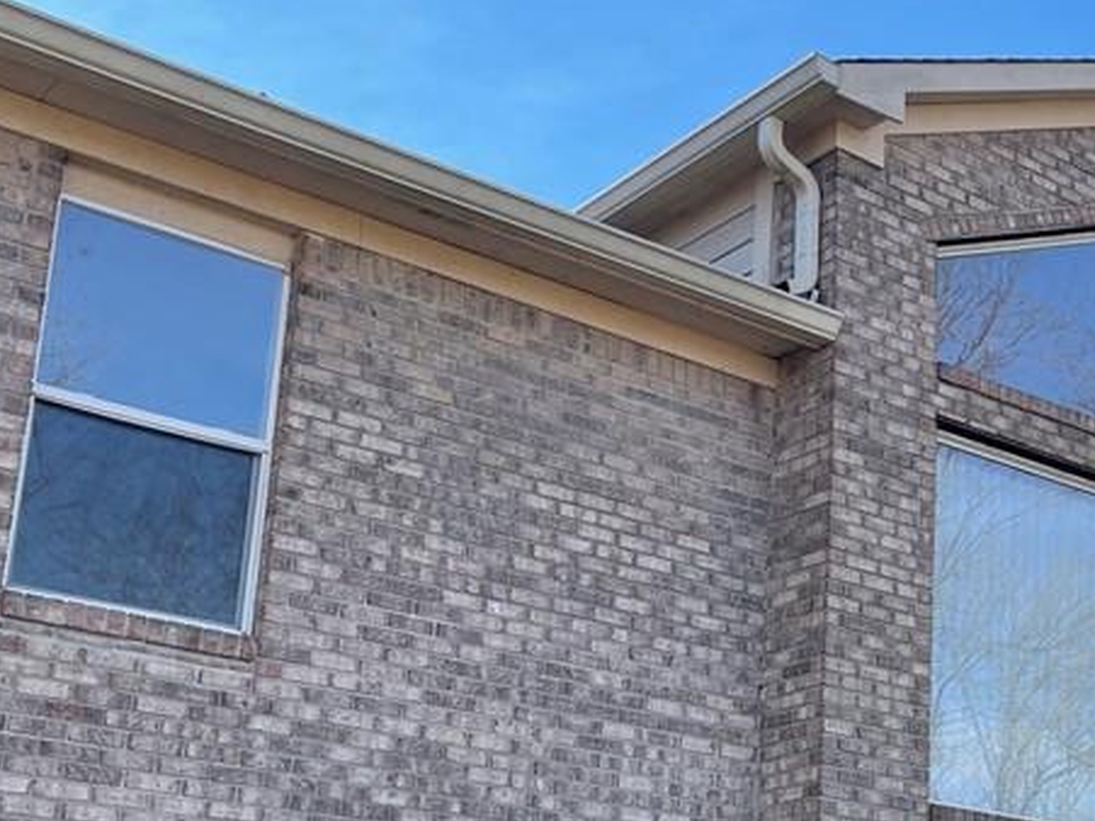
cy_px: 612
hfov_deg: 32.1
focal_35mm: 59
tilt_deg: +14.4
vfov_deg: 24.5
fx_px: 1866
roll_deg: -1.7
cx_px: 825
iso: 32
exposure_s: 1/1456
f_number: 1.6
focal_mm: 5.1
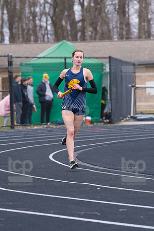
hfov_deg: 5.6
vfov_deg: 8.3
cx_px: 77
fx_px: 1588
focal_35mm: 247
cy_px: 116
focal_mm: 165
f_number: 5
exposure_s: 1/1600
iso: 2000
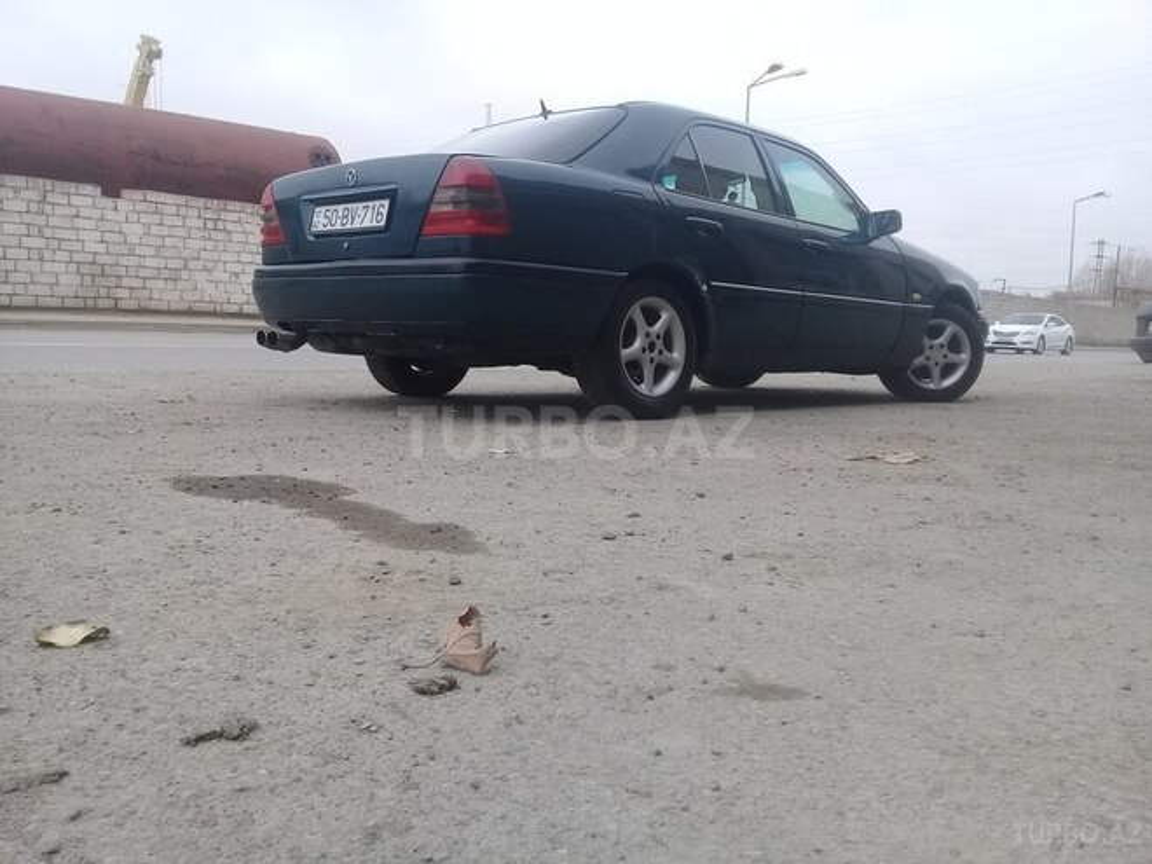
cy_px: 432
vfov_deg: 45.4
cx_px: 576
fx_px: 1032
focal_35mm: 31
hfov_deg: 58.4
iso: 50
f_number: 2.2
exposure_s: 1/300
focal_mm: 3.3
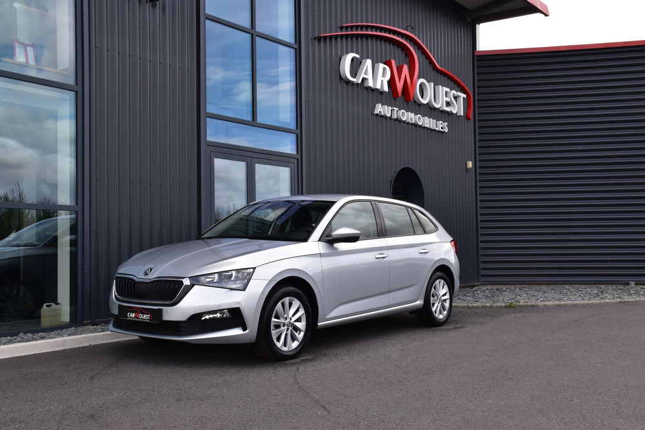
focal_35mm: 39
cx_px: 322
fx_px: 699
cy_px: 215
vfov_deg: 34.2
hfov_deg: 49.5
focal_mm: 26
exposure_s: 1/250
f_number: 10
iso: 400
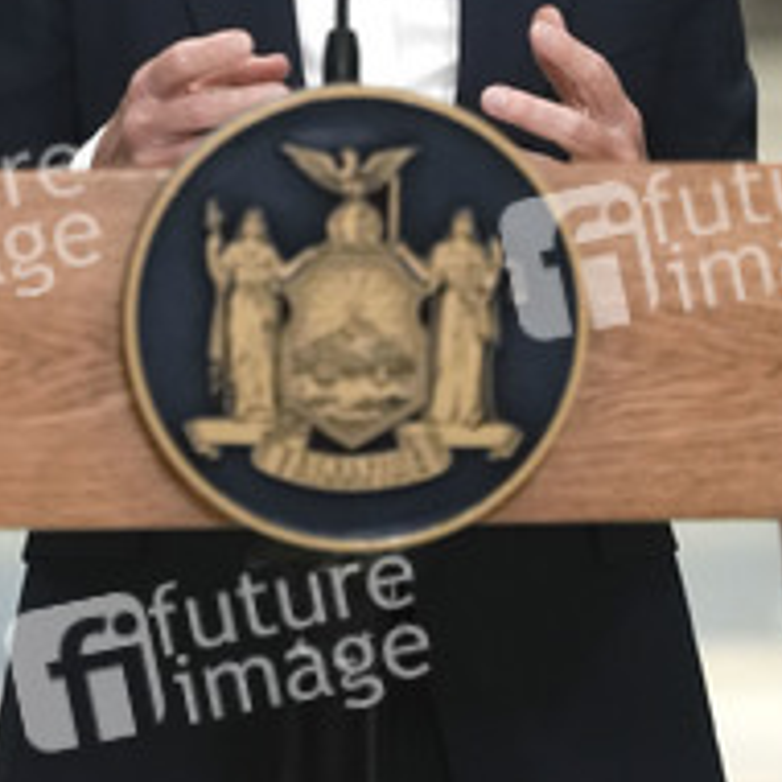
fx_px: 15105
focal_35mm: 591
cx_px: 340
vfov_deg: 3.0
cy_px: 37
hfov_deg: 3.0
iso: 6400
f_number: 5.6
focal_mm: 330
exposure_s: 1/400
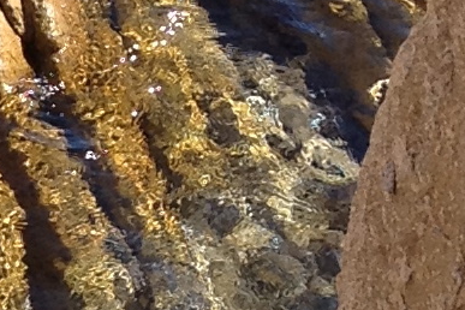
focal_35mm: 307
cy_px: 585
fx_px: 3965
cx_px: -658
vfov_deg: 4.4
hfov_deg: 6.4
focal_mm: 4.28
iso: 64
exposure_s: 1/778
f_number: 2.4
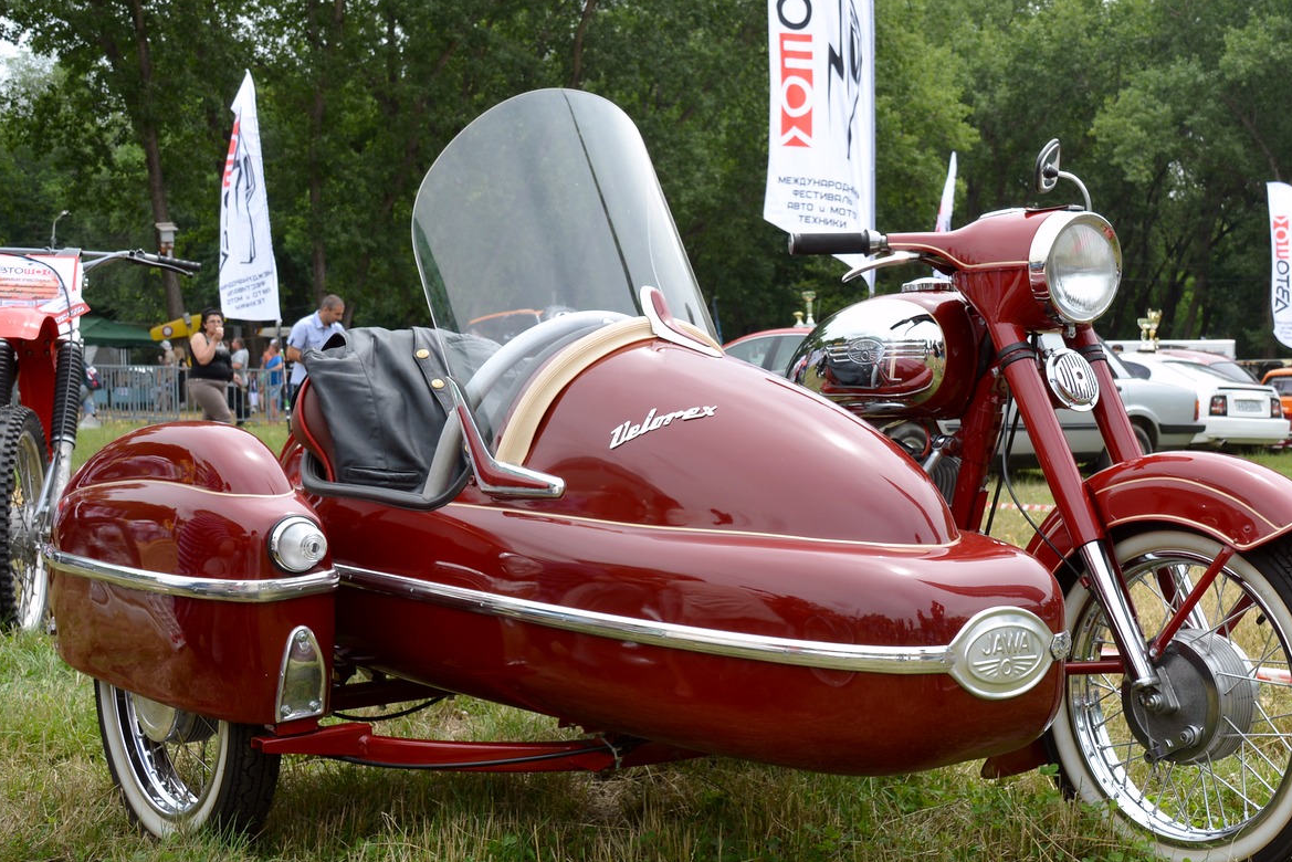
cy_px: 480
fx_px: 1795
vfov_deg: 27.0
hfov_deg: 39.5
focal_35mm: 50
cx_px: 761
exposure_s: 1/250
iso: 200
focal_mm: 26
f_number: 8
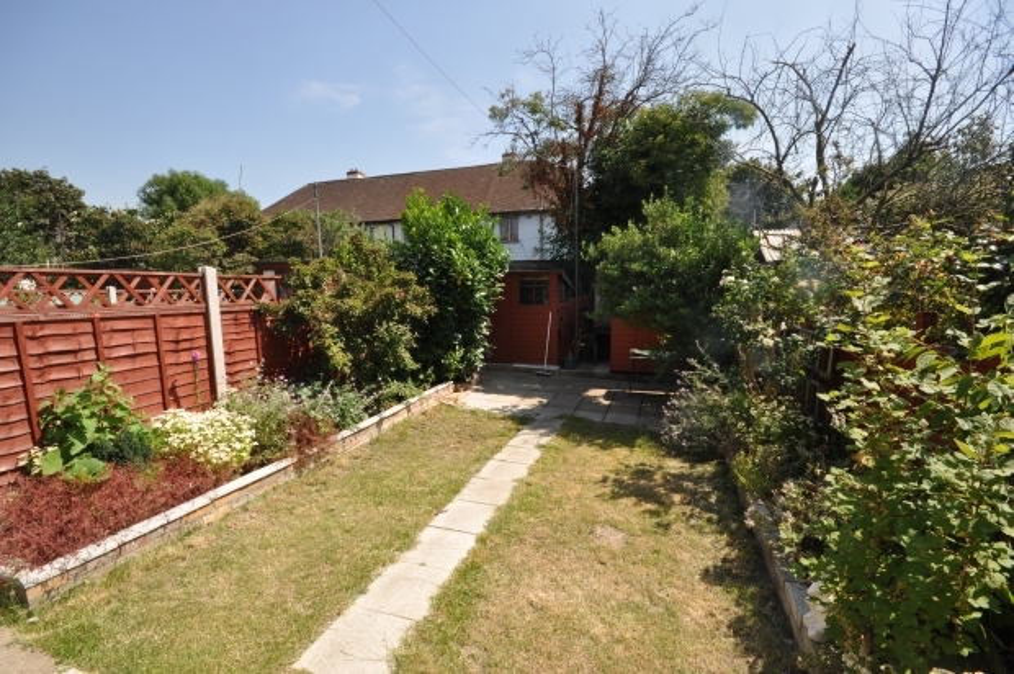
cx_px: 507
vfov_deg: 77.2
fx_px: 422
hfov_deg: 100.4
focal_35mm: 15
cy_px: 337
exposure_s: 1/160
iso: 200
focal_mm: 10
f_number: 10
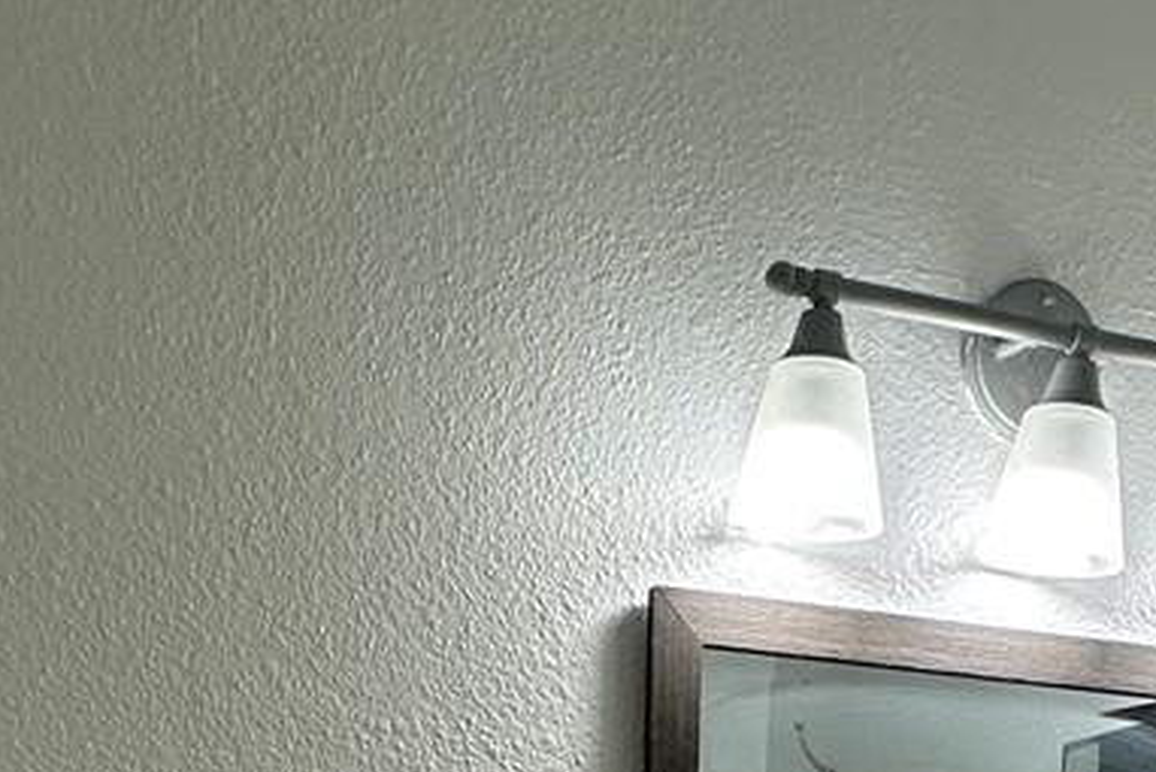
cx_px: 693
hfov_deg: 32.8
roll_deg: -1.4
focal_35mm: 61
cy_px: 1374
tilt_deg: -8.9
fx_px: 1959
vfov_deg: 18.0
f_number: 2.2
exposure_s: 1/120
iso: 100
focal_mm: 2.22
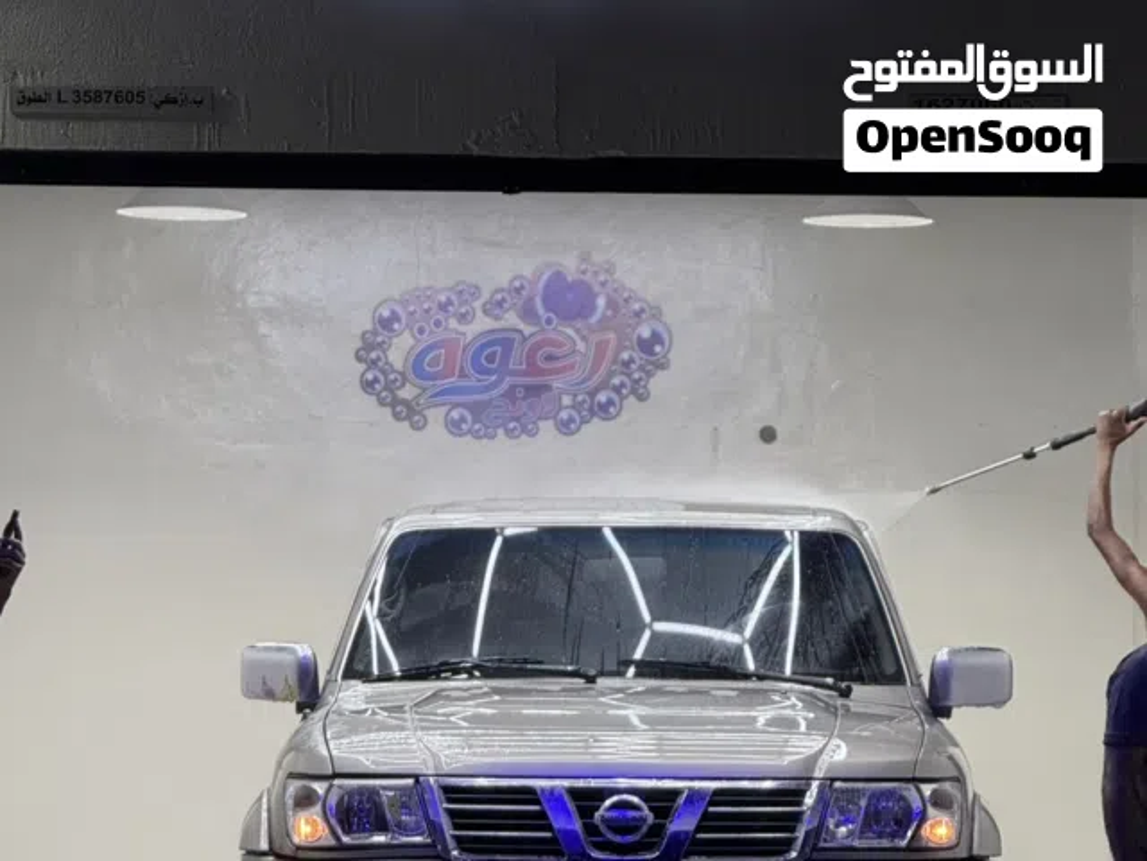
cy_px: 430
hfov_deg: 16.4
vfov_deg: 12.3
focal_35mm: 120
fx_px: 3976
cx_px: 574
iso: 160
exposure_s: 1/100
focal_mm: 15.66
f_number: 2.8
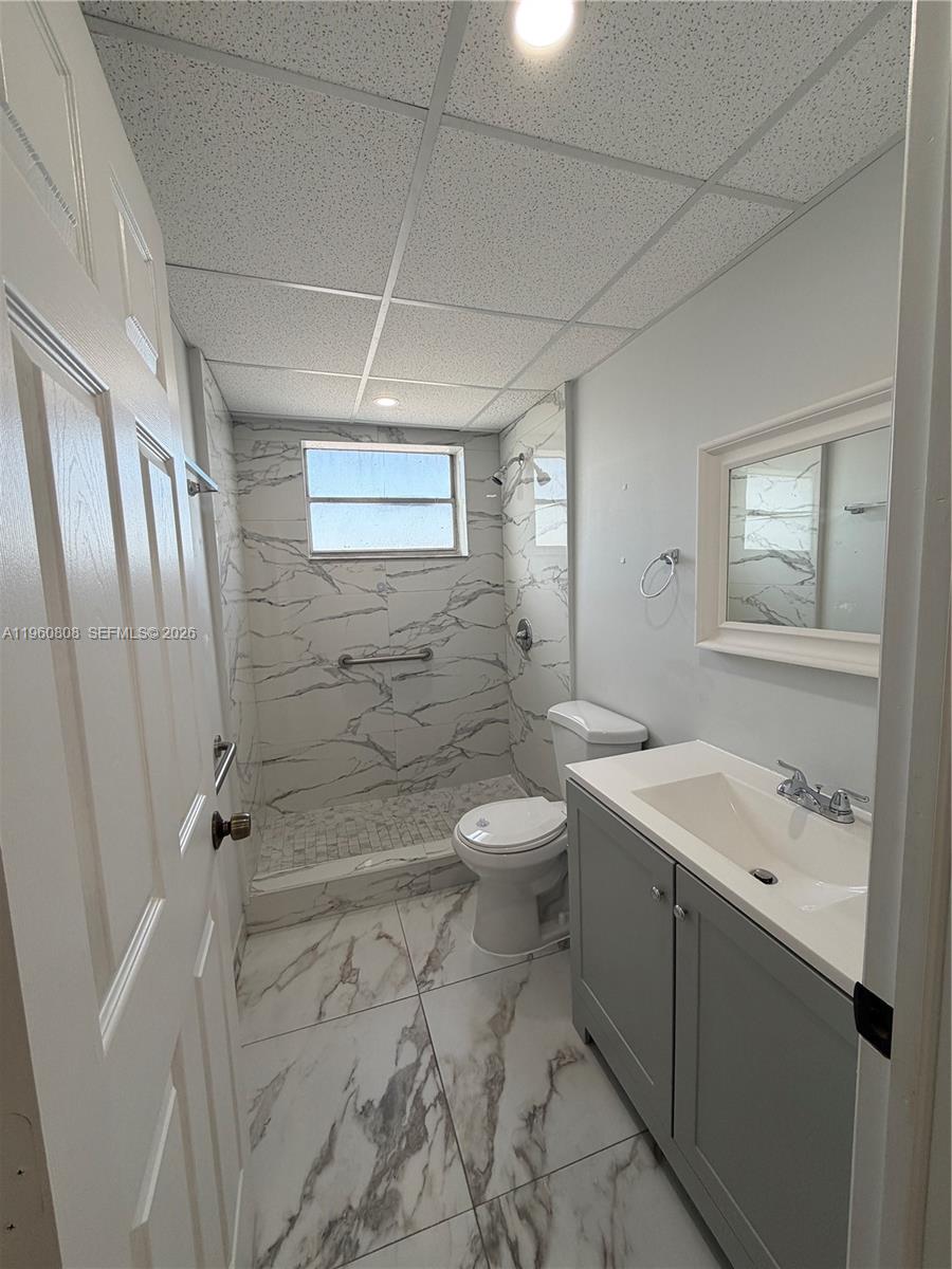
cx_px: 476
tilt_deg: -6.6
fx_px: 513
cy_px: 634
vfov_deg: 102.1
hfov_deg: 85.7
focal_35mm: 14
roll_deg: +1.9
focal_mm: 2.22
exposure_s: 1/120
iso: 80
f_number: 2.2
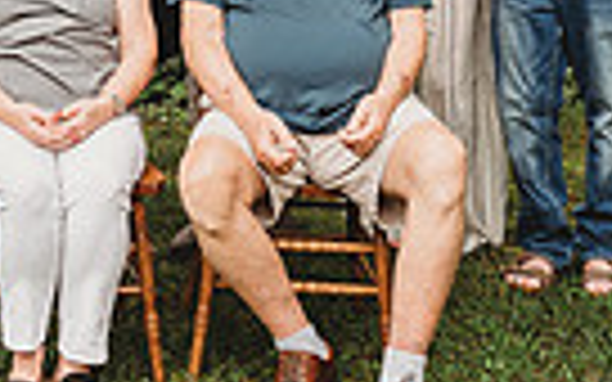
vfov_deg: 12.0
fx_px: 1735
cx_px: 140
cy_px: -178
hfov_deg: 19.8
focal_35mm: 104
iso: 400
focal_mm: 24
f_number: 3.5
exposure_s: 1/160
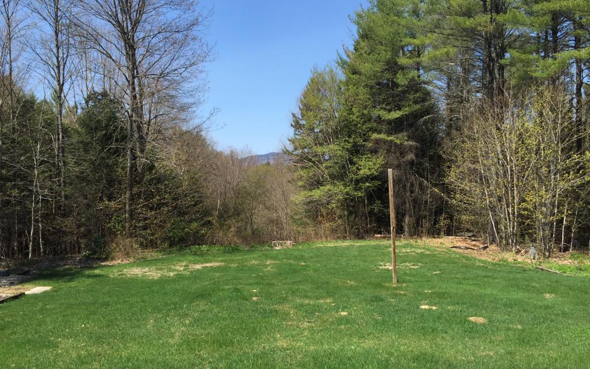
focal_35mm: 31
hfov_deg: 61.2
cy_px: 191
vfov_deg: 40.6
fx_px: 499
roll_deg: +0.3
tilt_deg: -2.0
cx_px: 295
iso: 32
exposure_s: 1/1364
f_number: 2.2
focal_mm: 4.15
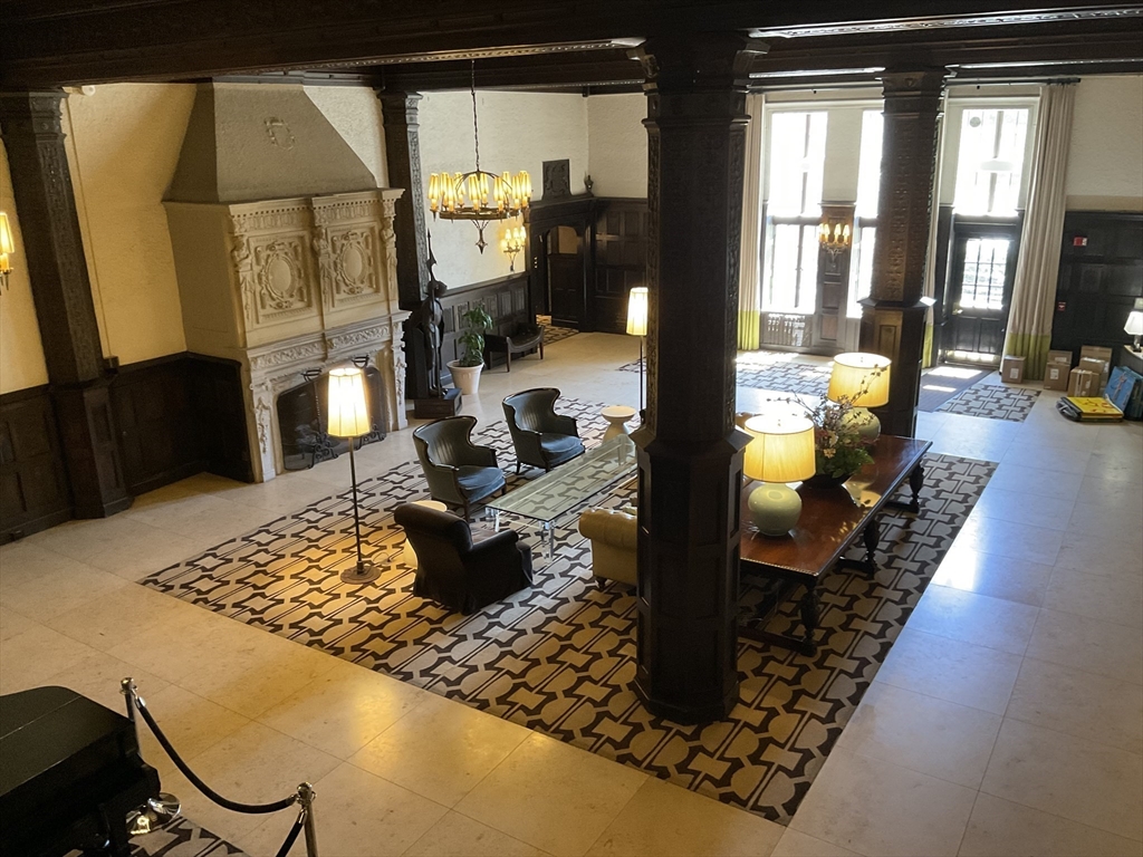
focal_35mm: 29
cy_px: 428
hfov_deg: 61.7
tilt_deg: -18.5
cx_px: 572
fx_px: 958
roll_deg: +0.7
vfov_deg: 48.2
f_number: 1.8
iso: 200
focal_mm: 3
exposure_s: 1/40
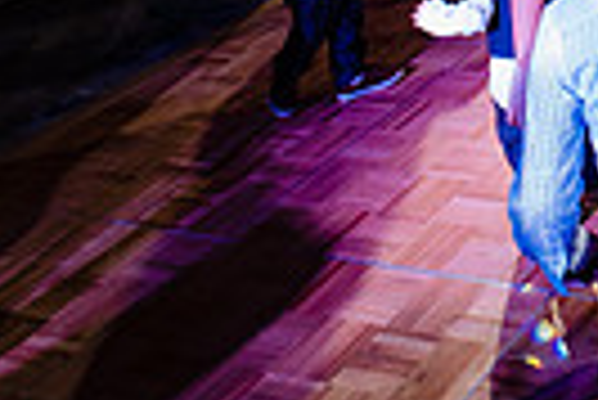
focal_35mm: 61
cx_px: 1012
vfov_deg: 17.6
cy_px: -339
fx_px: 1014
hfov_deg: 22.7
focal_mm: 14
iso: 1250
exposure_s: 1/160
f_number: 2.8
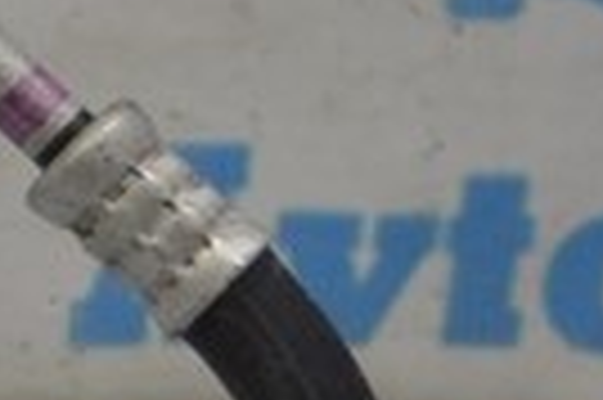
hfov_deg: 6.5
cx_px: -1030
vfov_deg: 4.6
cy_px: 146
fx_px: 4985
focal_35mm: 298
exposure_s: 1/80
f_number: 4.5
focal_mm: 26
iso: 400
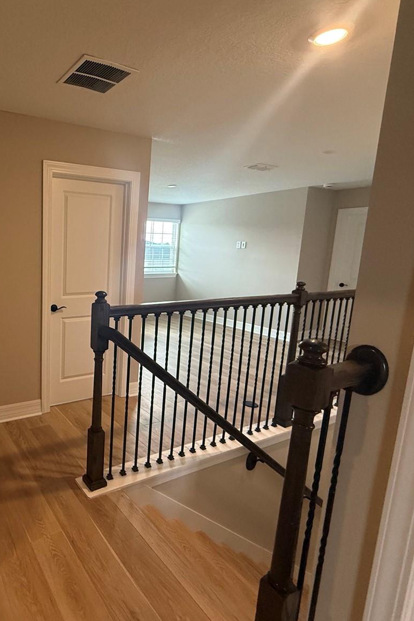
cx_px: 61
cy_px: 305
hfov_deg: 55.7
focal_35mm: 20
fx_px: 345
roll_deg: -1.9
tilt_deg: -9.7
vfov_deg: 84.0
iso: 400
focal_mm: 2.22
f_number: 2.2
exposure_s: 1/120
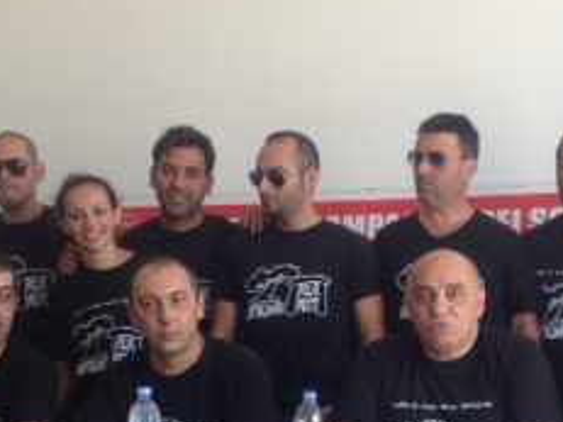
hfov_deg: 20.2
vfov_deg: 15.1
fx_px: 1577
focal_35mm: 97
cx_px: 361
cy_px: 361
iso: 50
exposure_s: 1/60
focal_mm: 4.28
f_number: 2.4
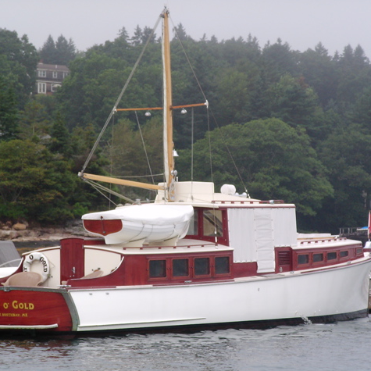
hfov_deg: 12.1
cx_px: 159
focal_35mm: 144
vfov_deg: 12.1
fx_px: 1746
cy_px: 187
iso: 50
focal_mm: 18.5
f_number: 4.6
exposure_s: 1/473
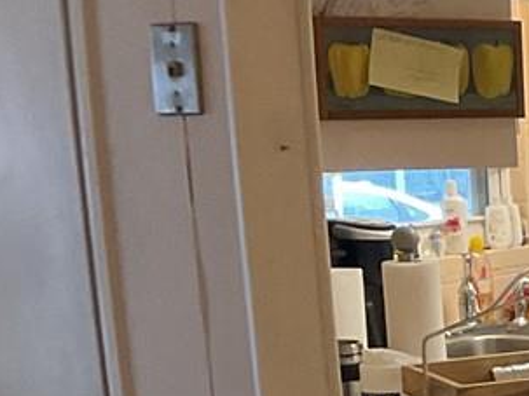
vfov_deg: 9.5
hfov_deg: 11.9
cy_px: 543
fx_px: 2337
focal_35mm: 153
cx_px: 943
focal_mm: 3
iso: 64
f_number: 1.8
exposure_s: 1/60
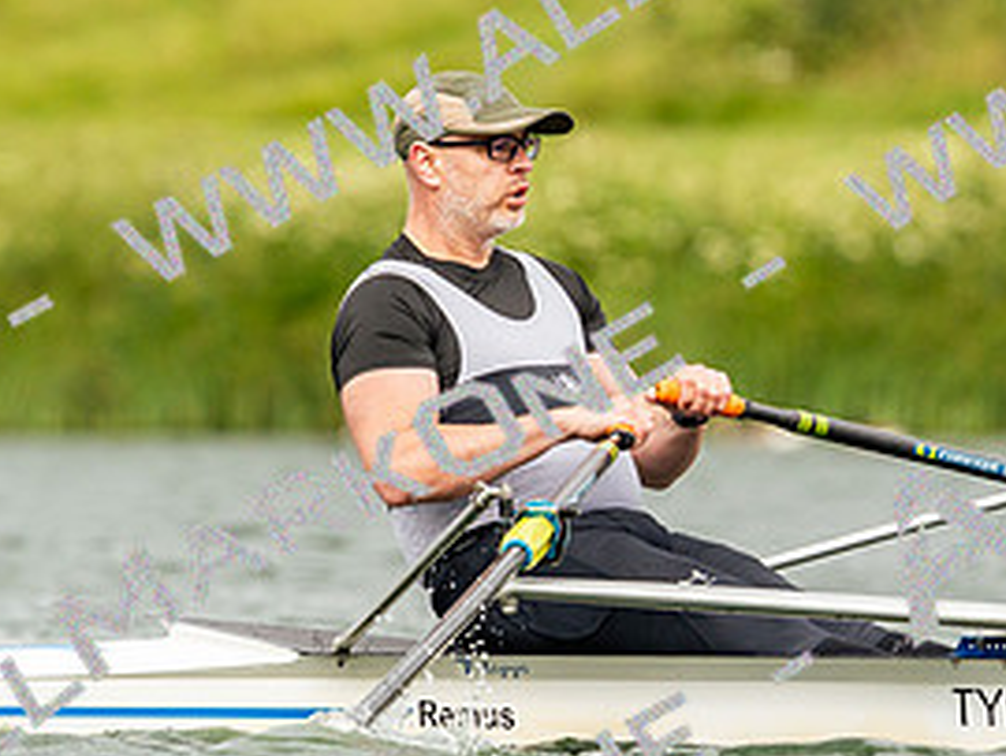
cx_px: 574
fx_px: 26004
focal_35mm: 894
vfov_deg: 1.7
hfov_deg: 2.2
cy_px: 292
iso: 500
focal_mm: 433
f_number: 6.3
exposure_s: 1/2000
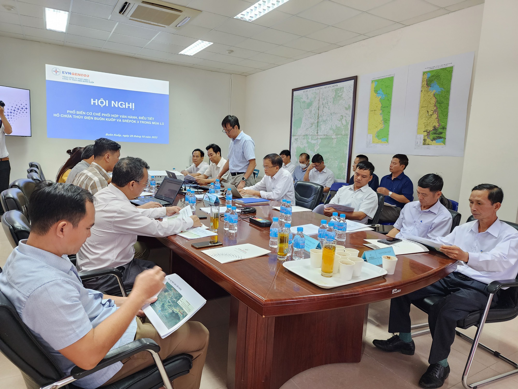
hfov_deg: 73.9
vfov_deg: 58.9
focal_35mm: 23
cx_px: 259
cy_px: 194
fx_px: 344
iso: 500
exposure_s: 1/100
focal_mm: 6.4
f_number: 1.8
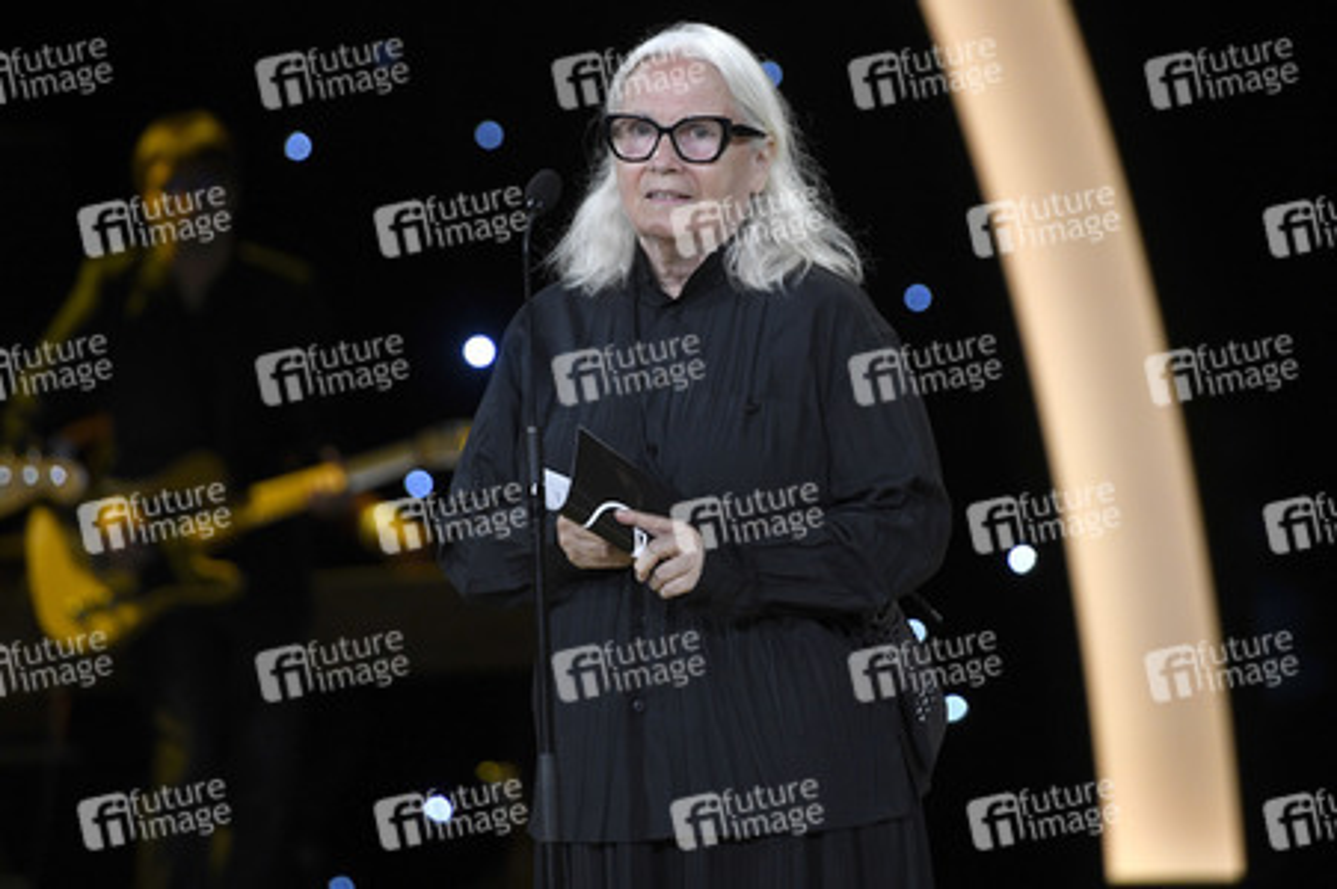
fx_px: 7422
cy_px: 444
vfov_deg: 6.9
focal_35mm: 200
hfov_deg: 10.3
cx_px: 668
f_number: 4
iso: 2000
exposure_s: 1/400
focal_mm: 200
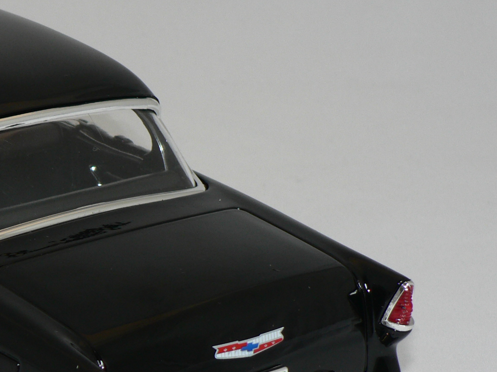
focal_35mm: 137
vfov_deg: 10.8
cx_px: -18
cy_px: 254
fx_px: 1967
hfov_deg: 14.1
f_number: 3.2
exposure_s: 1/60
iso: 80
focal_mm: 10.4
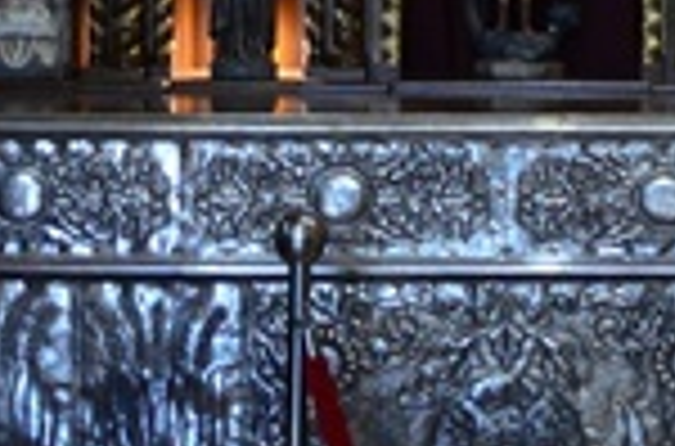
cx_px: 652
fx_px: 2392
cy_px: -203
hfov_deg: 15.8
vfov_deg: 10.3
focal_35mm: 128
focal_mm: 20
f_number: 3.8
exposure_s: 1/15
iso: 1250
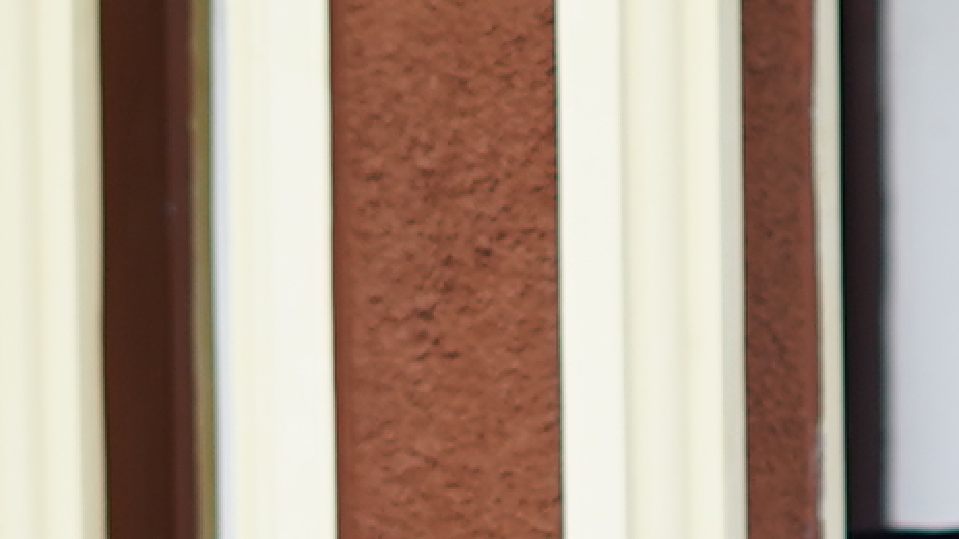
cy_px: 1309
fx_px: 8620
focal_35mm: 339
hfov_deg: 6.2
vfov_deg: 3.5
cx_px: 1821
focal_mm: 50
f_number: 2.2
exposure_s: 1/2000
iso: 250
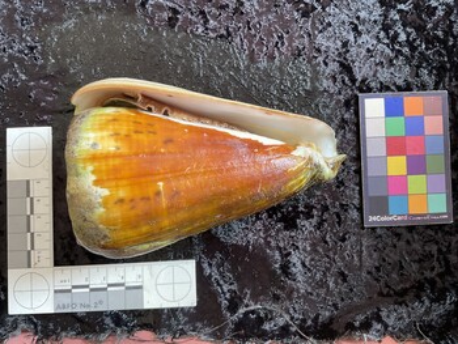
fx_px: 384
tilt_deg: -88.9
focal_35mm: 29
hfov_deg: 61.6
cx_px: 229
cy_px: 172
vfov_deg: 48.3
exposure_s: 1/60
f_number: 1.8
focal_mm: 3
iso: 40
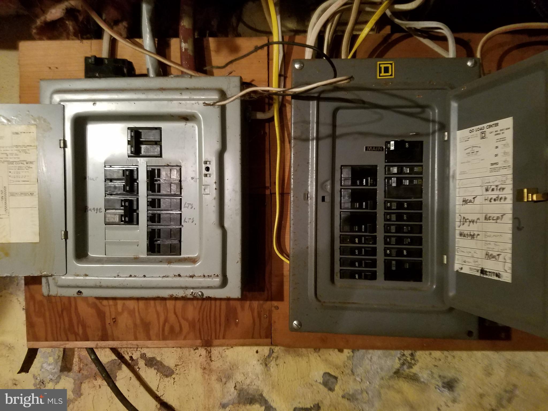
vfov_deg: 53.1
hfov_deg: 67.3
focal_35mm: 26
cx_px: 274
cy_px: 206
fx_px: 412
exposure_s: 1/10
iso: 400
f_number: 1.7
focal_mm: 4.2
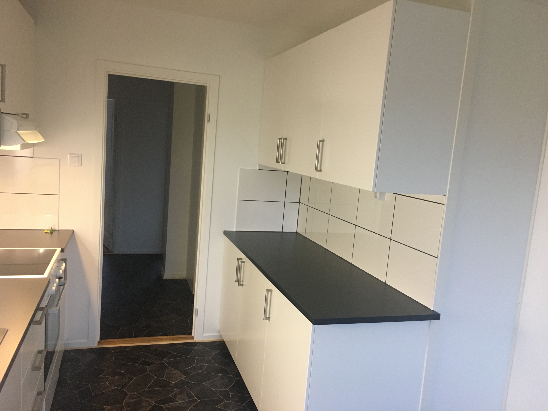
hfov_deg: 61.7
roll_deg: -5.2
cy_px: 206
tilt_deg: -6.3
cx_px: 274
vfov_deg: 48.2
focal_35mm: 29
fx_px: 459
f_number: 2.2
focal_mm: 4.15
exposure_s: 1/33
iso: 200
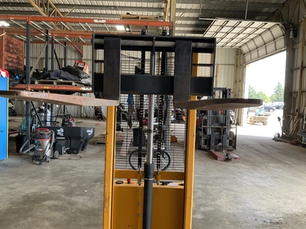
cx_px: 153
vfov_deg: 48.2
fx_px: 256
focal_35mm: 29
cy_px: 114
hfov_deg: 61.7
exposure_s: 1/122
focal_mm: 3
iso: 50
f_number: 1.8
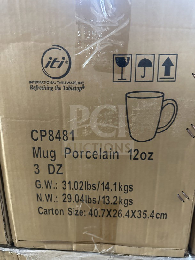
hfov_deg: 56.8
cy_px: 130
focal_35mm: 24
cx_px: 98
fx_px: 180
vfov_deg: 71.6
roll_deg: +0.2
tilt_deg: -14.9
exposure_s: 1/48
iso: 1000
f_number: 1.78
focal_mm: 6.86
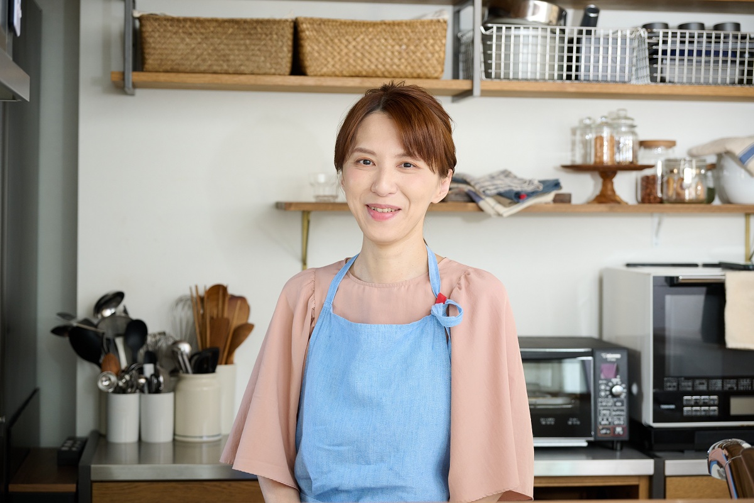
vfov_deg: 20.6
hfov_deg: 30.5
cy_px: 252
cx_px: 377
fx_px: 1382
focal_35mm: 66
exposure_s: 1/50
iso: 1000
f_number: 4
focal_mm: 66
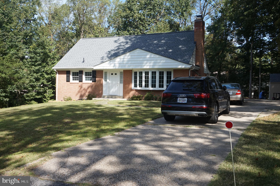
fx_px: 245
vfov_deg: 41.7
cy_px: 93
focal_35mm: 32
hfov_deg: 59.5
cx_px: 140
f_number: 6.3
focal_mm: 21
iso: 100
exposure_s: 1/200
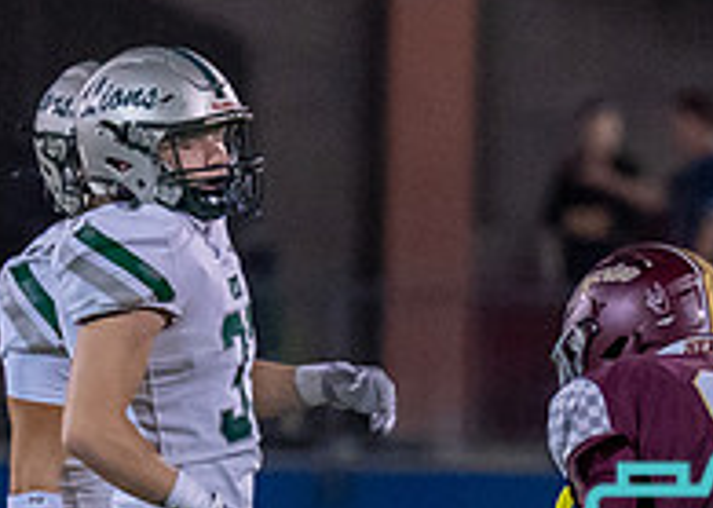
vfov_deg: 1.0
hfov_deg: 1.4
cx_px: 590
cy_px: 618
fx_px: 28674
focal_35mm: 1417
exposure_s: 1/1600
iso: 2000
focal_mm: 200
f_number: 2.8
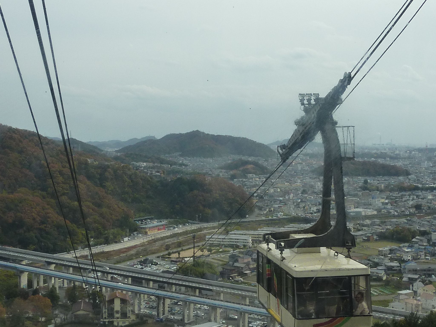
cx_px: 218
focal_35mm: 55
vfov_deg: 26.6
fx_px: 693
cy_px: 164
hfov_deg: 34.9
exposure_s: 1/500
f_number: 4.5
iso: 125
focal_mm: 5
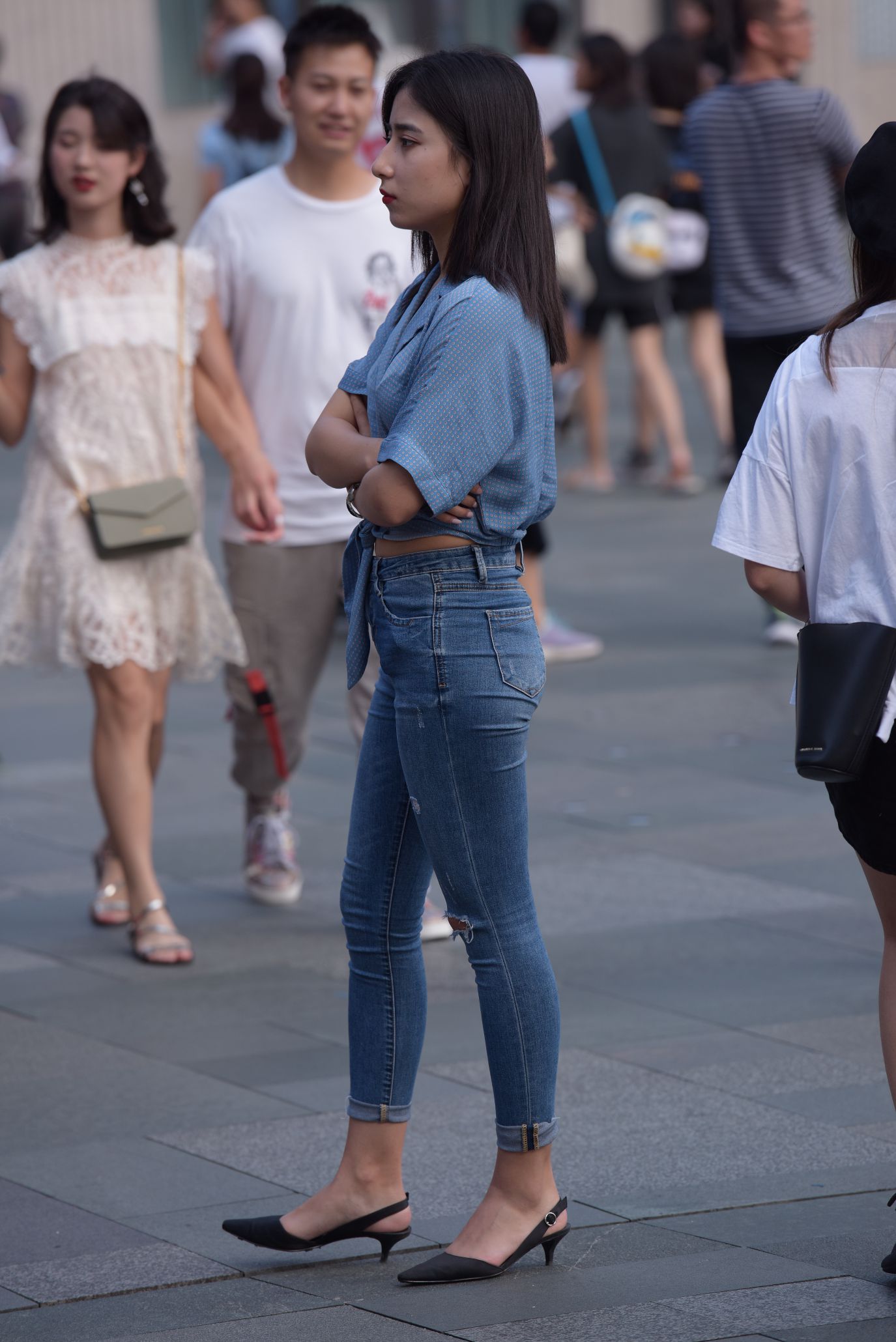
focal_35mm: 180
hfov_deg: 7.6
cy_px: 671
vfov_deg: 11.4
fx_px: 6714
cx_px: 448
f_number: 4
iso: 250
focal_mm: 180
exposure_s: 1/800
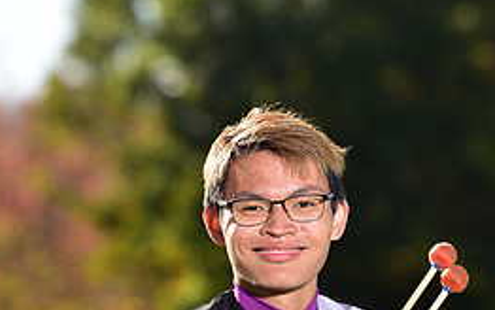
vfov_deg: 2.9
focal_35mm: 452
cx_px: 349
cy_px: 391
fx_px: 6100
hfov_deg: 4.6
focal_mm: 200
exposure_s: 1/250
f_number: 5
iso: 80
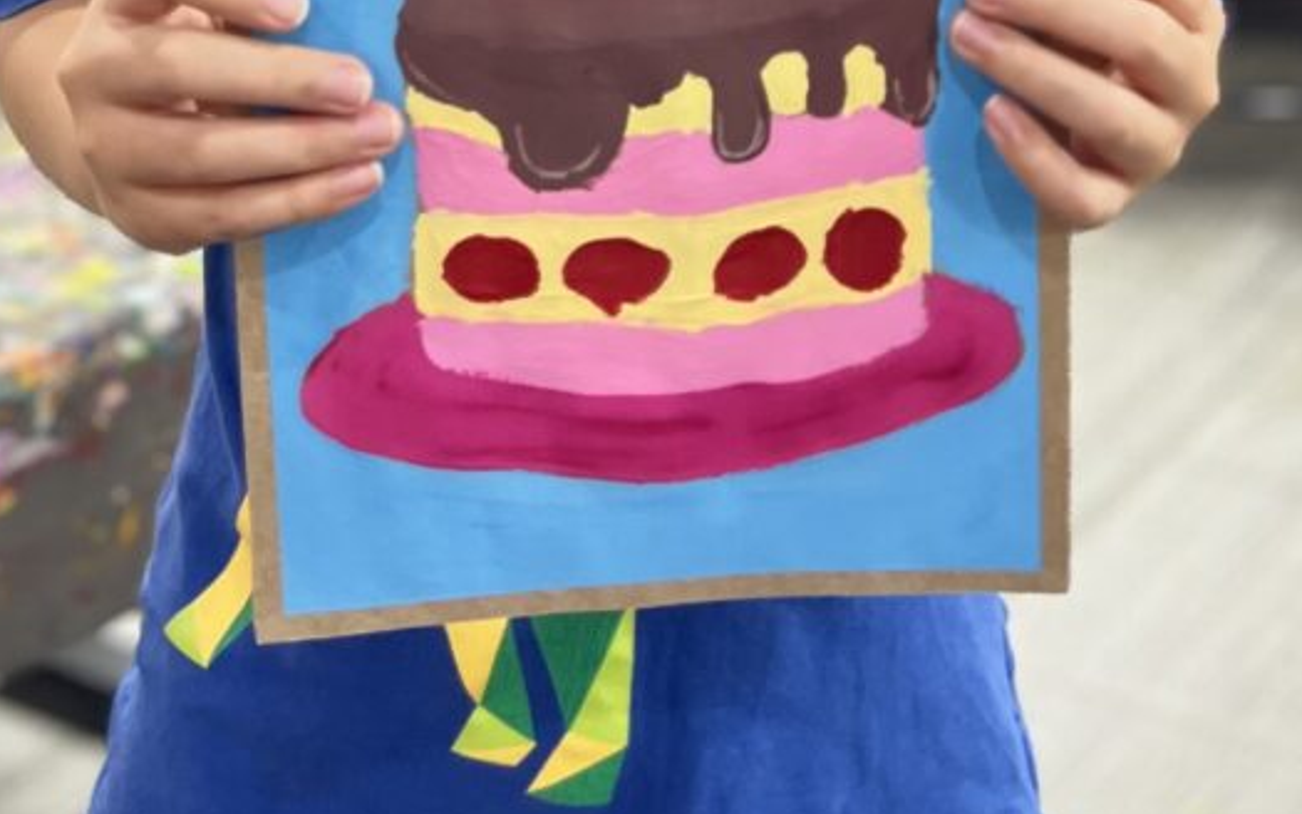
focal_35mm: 70
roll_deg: +0.0
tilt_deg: -4.4
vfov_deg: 16.2
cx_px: 737
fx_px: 2484
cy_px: -575
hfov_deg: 29.3
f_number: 1.5
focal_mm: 5.7
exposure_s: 1/50
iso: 100
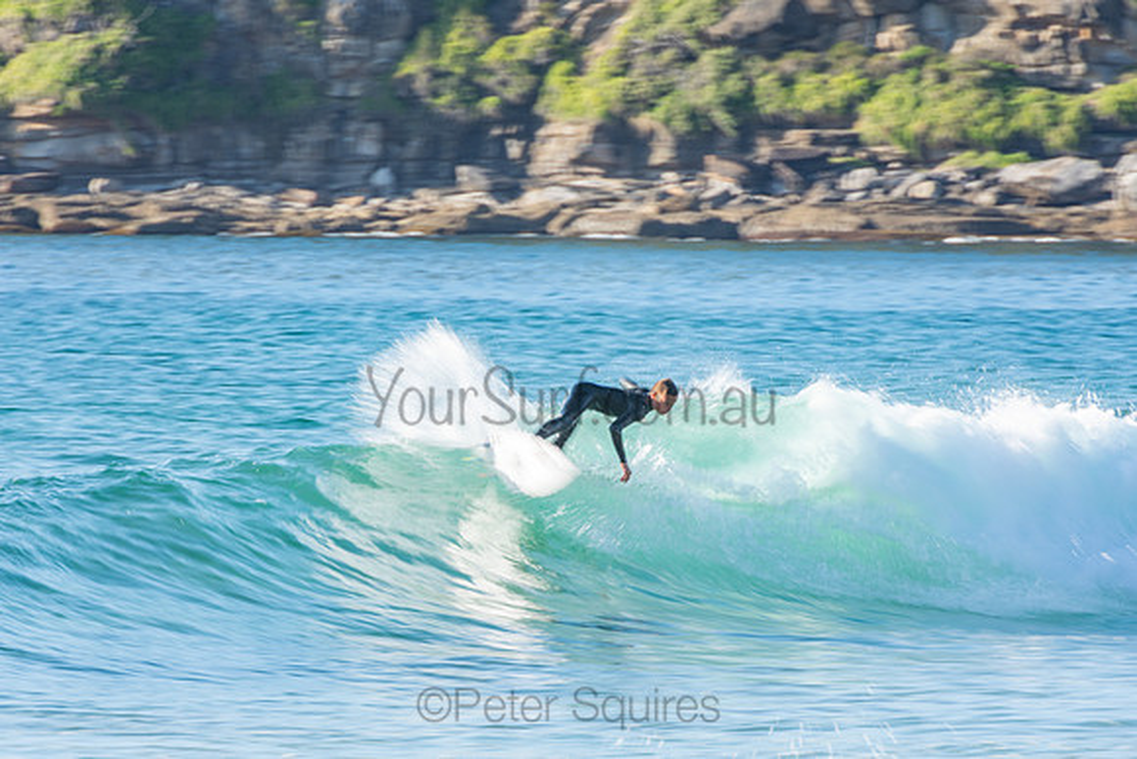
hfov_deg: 3.4
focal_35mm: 600
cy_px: 380
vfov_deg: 2.3
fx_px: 18954
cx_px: 568
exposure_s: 1/30
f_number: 16
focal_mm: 400
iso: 100
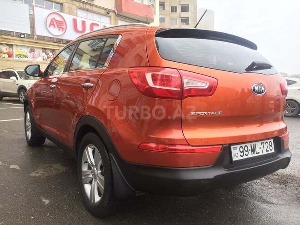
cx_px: 150
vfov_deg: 48.2
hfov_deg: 61.7
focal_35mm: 29
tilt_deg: -4.6
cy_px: 112
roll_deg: +1.4
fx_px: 251
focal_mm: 4.15
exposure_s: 1/187
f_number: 2.2
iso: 32
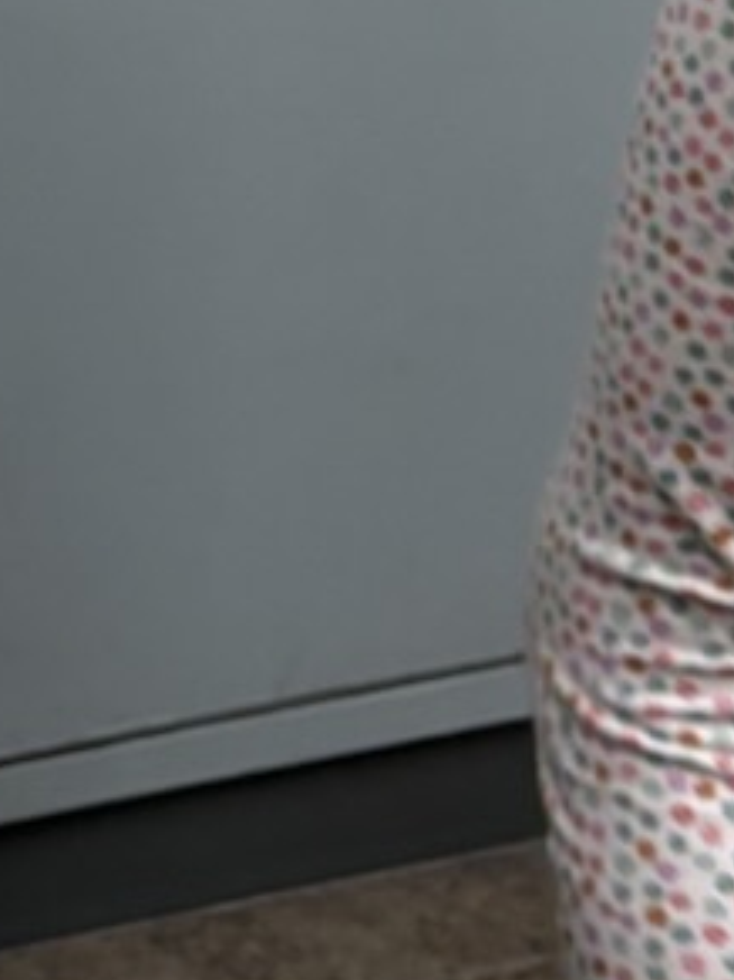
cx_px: -1727
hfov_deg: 7.1
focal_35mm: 179
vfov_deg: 10.6
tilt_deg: -9.6
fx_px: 5064
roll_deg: +1.4
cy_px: -613
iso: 64
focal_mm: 5.96
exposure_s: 1/50
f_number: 1.6
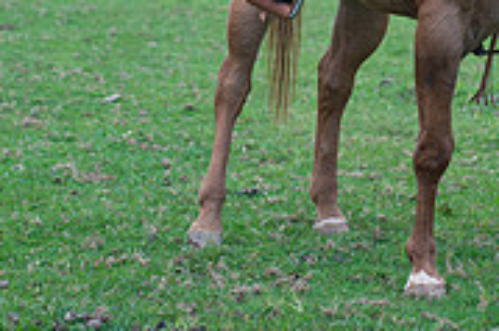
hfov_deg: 12.6
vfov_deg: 8.3
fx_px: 2243
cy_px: -138
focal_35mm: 162
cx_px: 393
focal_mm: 50
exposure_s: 1/200
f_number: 2.8
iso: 400
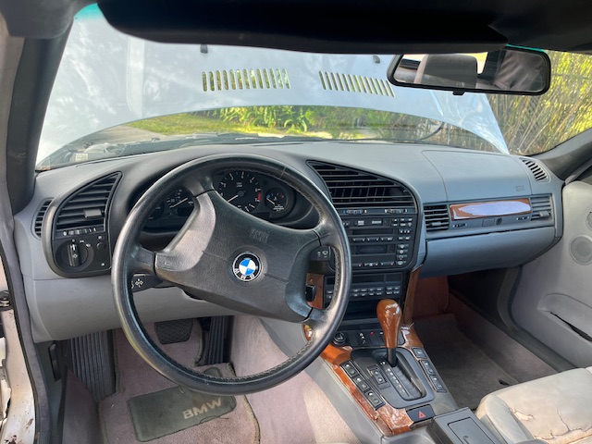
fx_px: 445
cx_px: 296
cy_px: 222
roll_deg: -3.9
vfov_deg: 53.1
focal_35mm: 26
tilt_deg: -20.6
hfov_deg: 67.3
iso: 64
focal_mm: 5.1
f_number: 1.6
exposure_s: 1/122
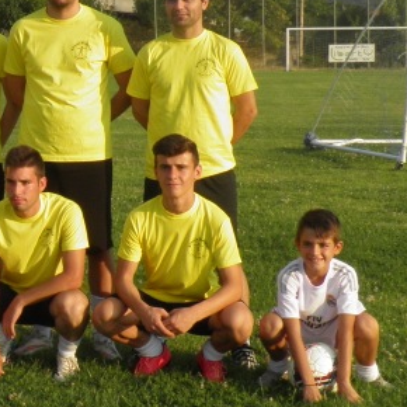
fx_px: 1304
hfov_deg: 15.9
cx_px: -253
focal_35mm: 98
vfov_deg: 17.7
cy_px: 170
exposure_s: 1/125
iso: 50
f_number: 5.9
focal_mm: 5.5
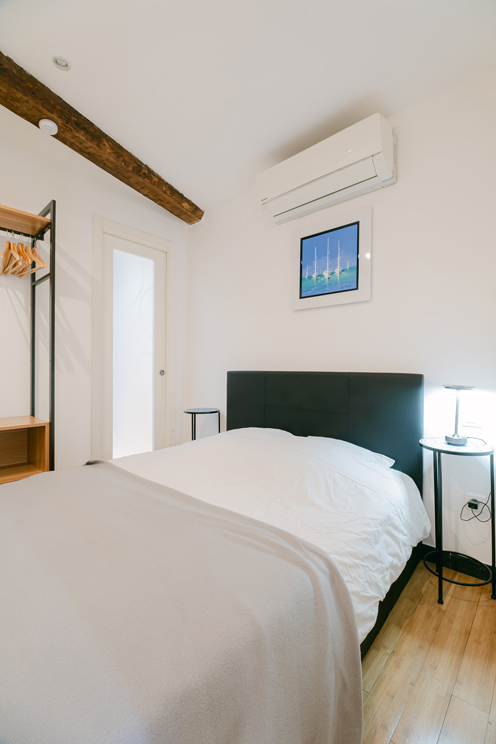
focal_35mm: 15
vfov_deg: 100.4
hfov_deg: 77.3
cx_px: 248
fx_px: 310
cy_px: 372
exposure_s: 4
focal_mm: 10
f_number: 10
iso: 100
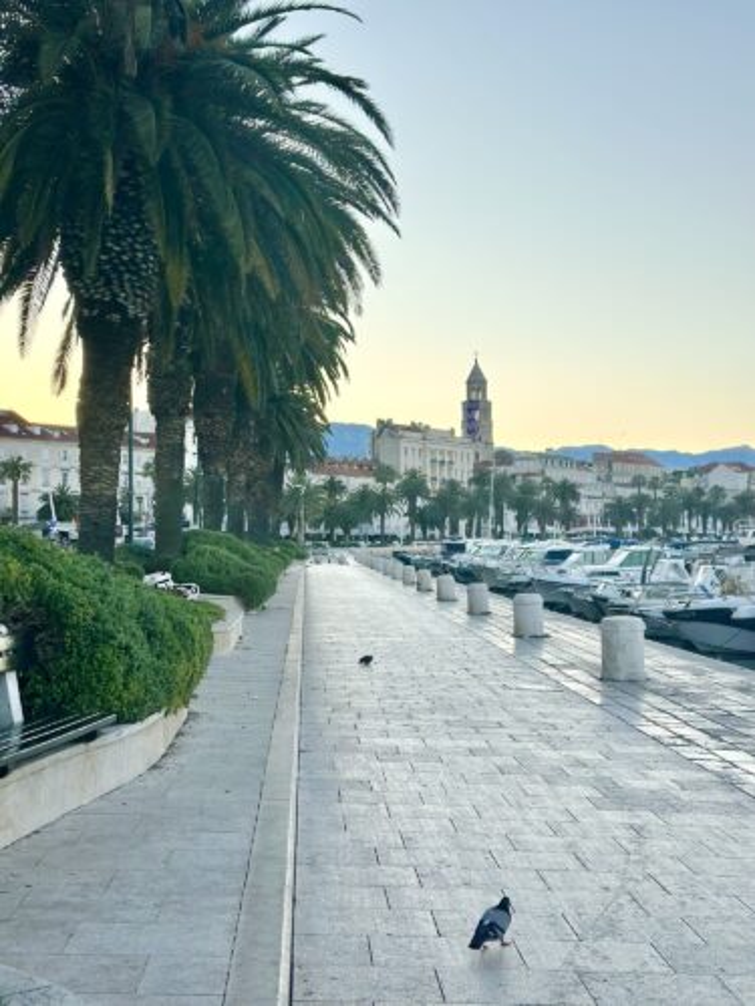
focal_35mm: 48
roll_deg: +1.0
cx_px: 378
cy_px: 503
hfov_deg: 30.3
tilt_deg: +1.3
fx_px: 1396
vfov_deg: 39.7
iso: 80
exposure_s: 1/2160
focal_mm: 6.86
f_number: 1.78
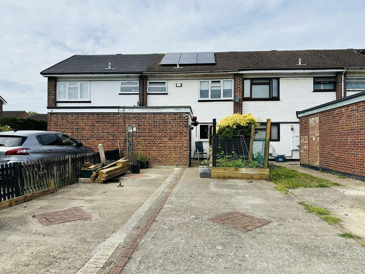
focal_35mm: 24
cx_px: 182
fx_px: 253
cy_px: 137
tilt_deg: +1.1
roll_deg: +0.1
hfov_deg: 71.6
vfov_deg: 56.8
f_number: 1.78
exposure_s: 1/5263
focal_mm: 6.86
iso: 80
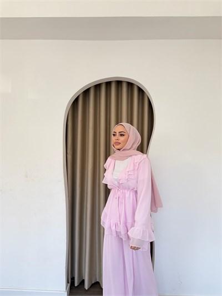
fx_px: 205
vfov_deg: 71.6
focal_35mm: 24
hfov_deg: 56.8
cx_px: 111
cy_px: 148
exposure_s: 1/121
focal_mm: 6.76
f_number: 1.78
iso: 64
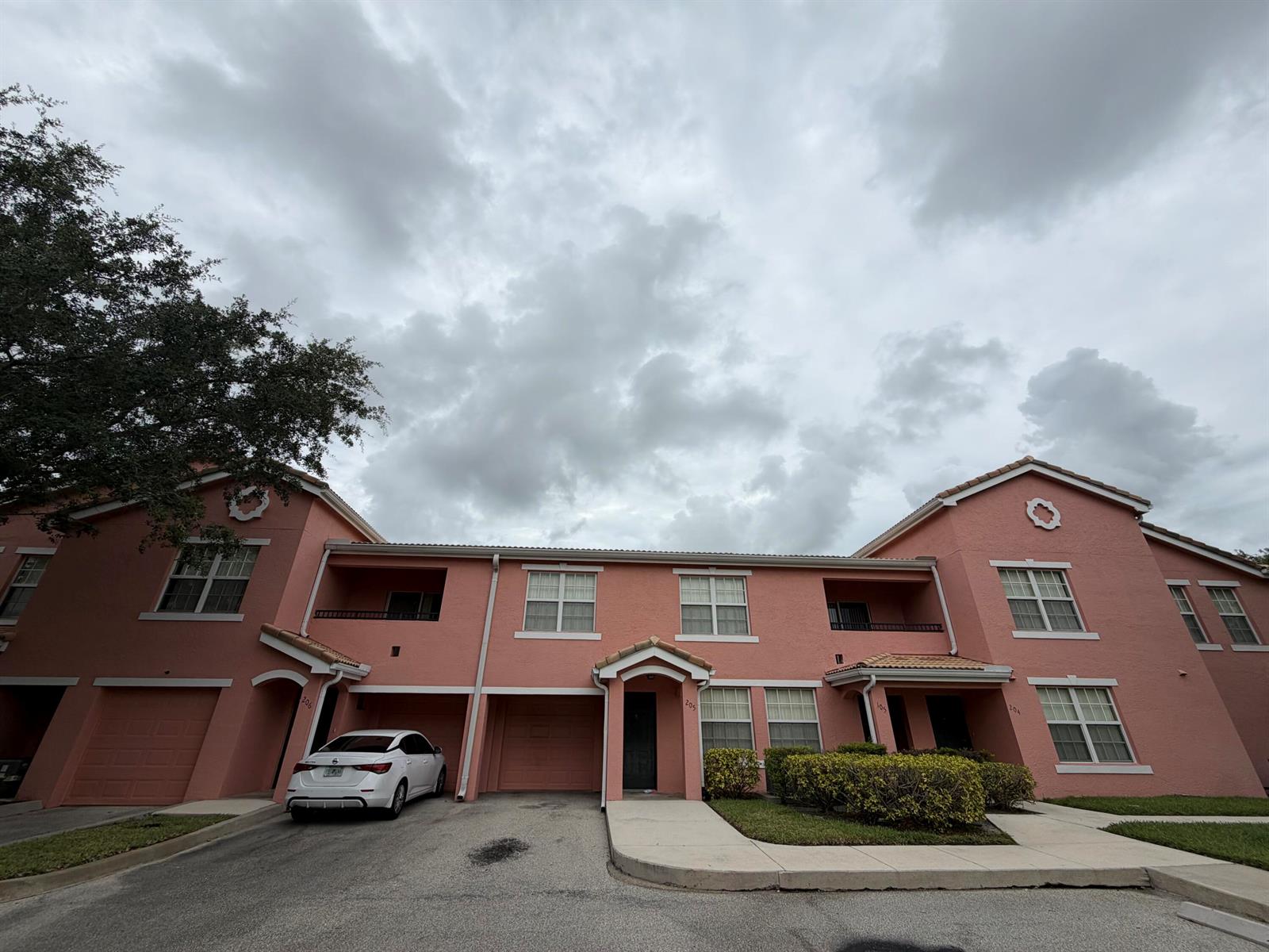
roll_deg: -0.1
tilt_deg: +26.5
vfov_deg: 85.7
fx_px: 513
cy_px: 476
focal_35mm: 14
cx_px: 634
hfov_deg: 102.1
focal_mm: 2.22
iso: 20
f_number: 2.2
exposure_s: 1/1656
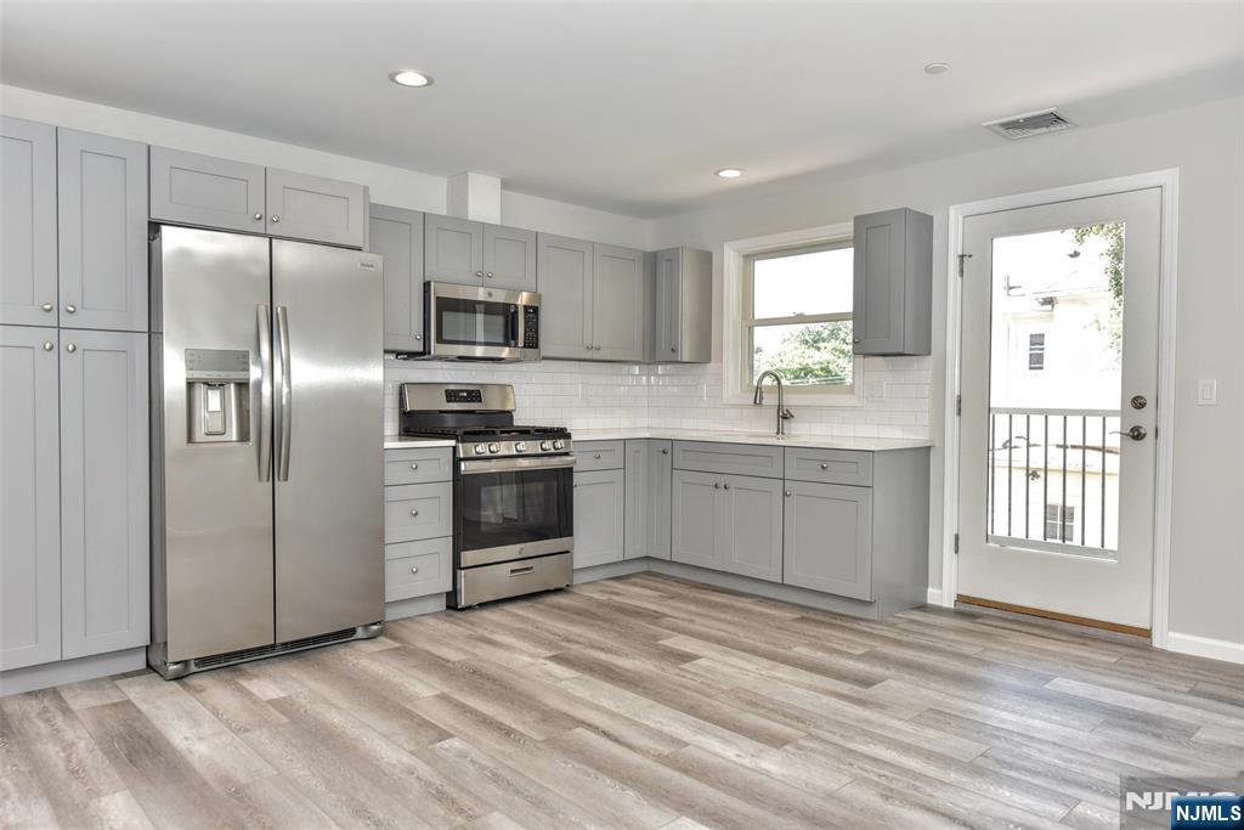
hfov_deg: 73.7
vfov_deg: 53.1
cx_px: 622
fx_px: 829
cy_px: 415
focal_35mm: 24
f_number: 5.6
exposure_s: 1/125
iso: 720
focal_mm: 24
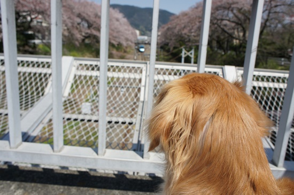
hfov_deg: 62.0
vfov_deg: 43.5
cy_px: 98
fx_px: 245
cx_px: 147
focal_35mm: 30
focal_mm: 20
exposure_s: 1/640
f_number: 8
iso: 200
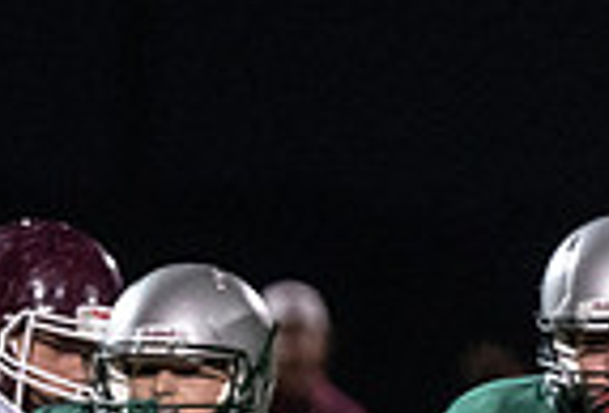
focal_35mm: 1090
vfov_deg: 1.3
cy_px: 767
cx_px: -456
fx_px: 18538
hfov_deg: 1.9
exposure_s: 1/1000
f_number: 2.8
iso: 4000
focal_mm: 200
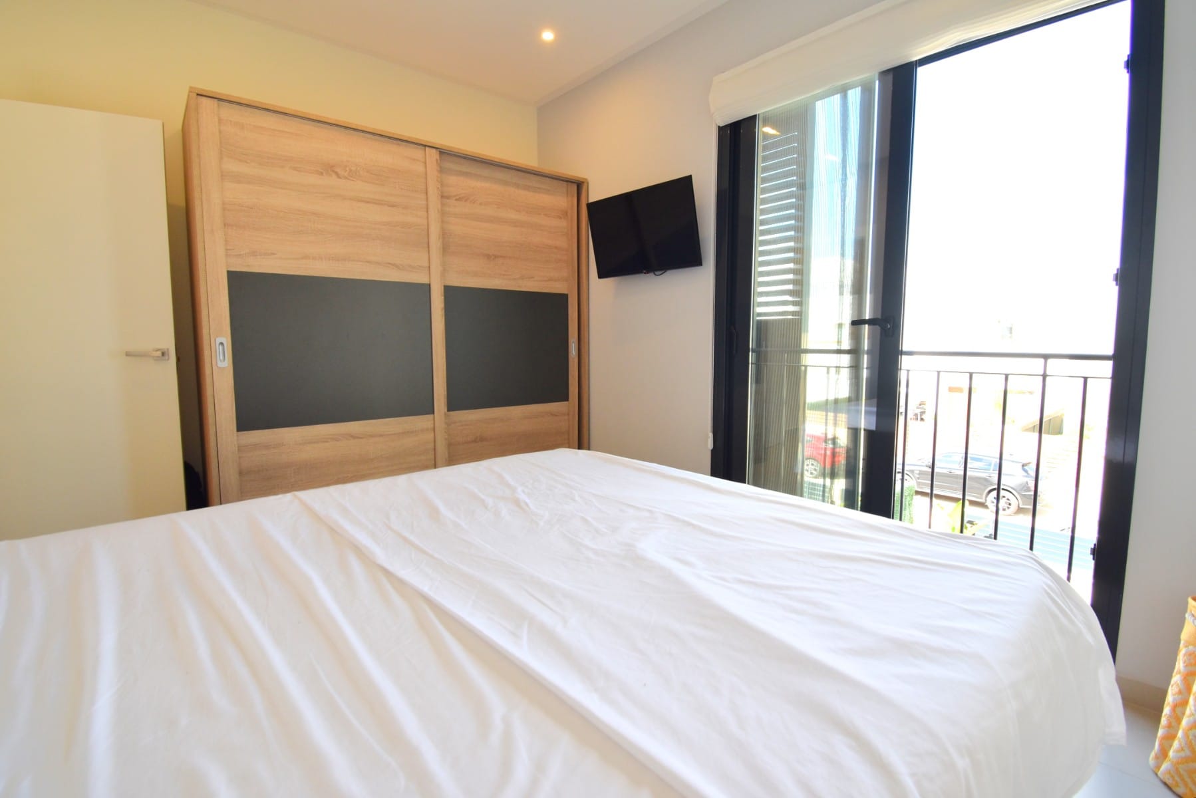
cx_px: 598
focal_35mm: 15
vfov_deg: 77.4
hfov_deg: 100.4
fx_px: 498
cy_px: 399
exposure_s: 1/125
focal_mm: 10
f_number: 5.6
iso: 200
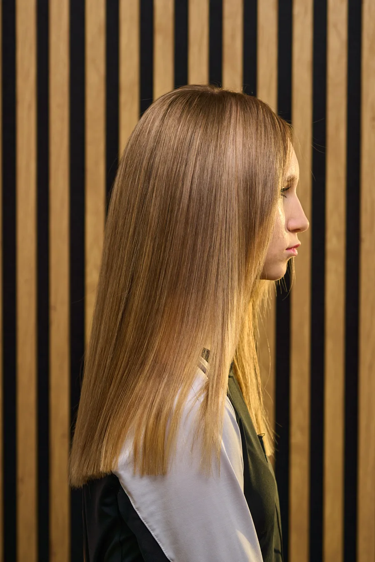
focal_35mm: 135
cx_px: 188
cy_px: 281
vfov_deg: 15.2
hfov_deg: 10.2
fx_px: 2109
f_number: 4
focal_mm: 90
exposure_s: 1/160
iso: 250
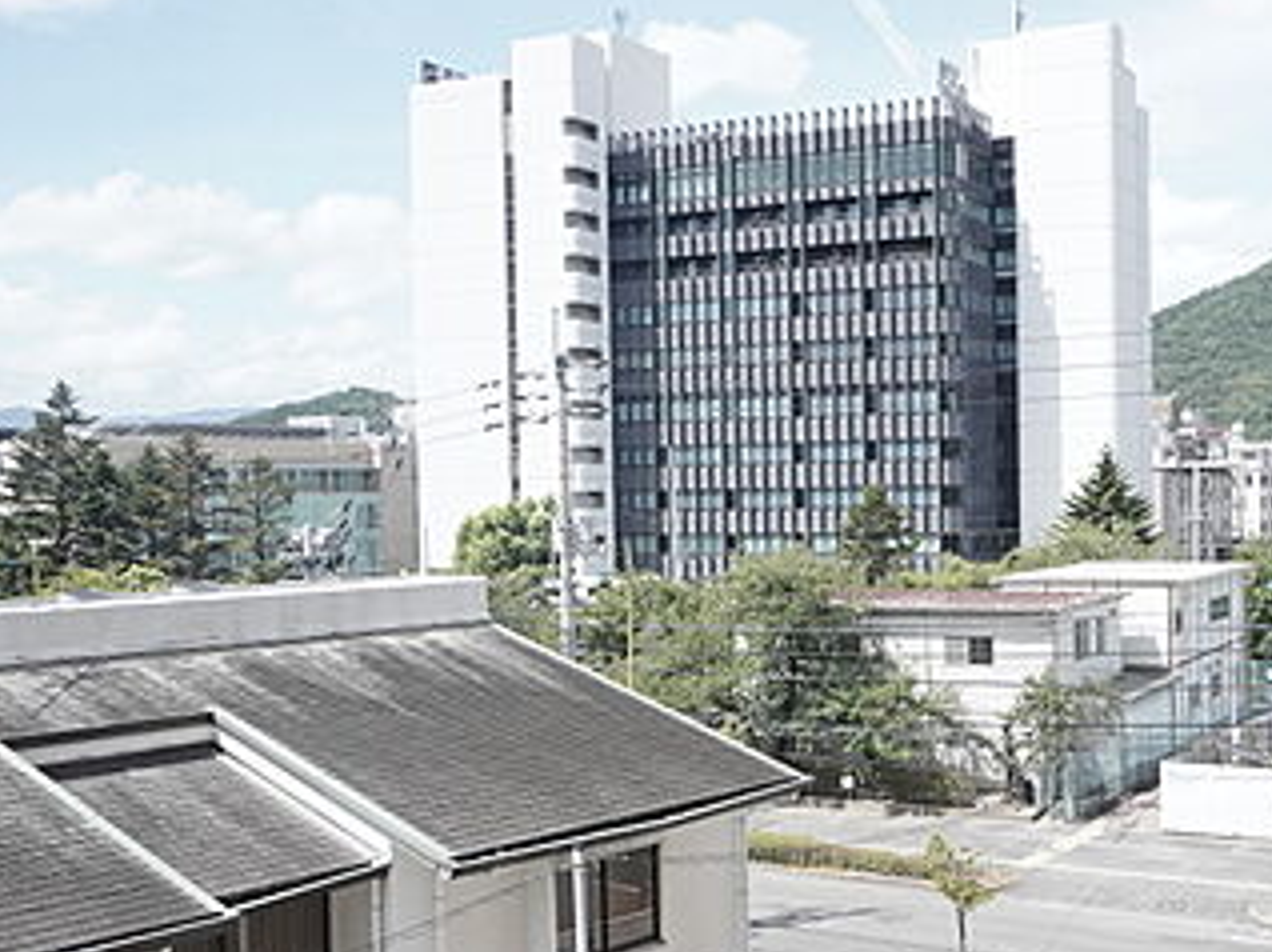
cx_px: 848
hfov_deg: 40.2
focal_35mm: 47
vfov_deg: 31.0
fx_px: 1714
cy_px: 546
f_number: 8
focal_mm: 23
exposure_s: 1/4000
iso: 2500
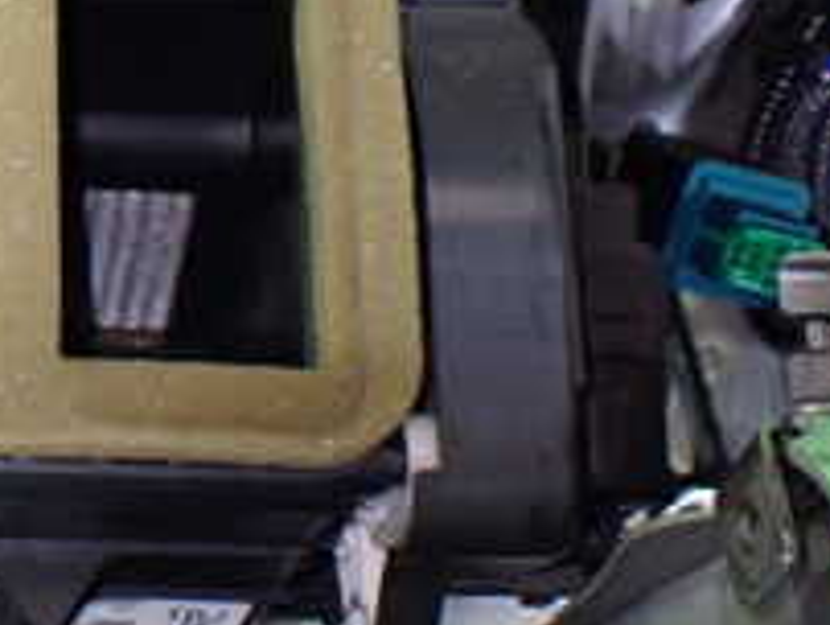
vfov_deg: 16.6
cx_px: -308
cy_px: 181
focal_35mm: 89
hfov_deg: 19.8
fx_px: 2137
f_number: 2.3
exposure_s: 1/30
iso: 800
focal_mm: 5.4
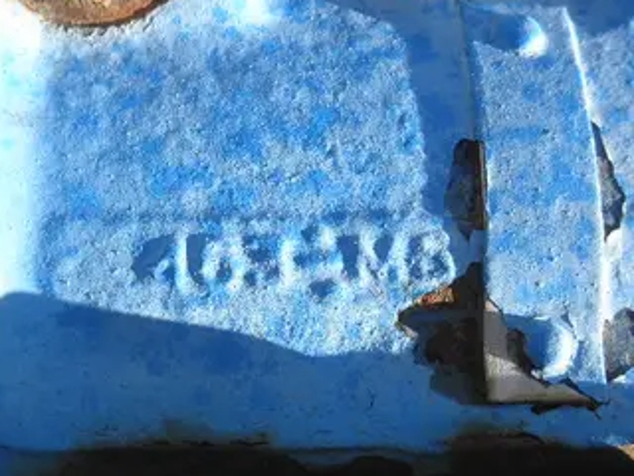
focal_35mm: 35
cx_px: 285
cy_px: 274
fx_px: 641
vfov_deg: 40.6
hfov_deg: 52.5
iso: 64
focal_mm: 5
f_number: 3
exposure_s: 1/320
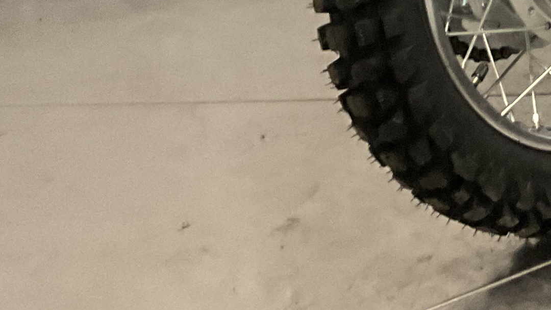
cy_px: -359
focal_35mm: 118
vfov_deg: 9.4
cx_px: 853
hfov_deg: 16.4
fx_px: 1724
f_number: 1.8
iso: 200
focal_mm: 3
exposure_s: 1/40
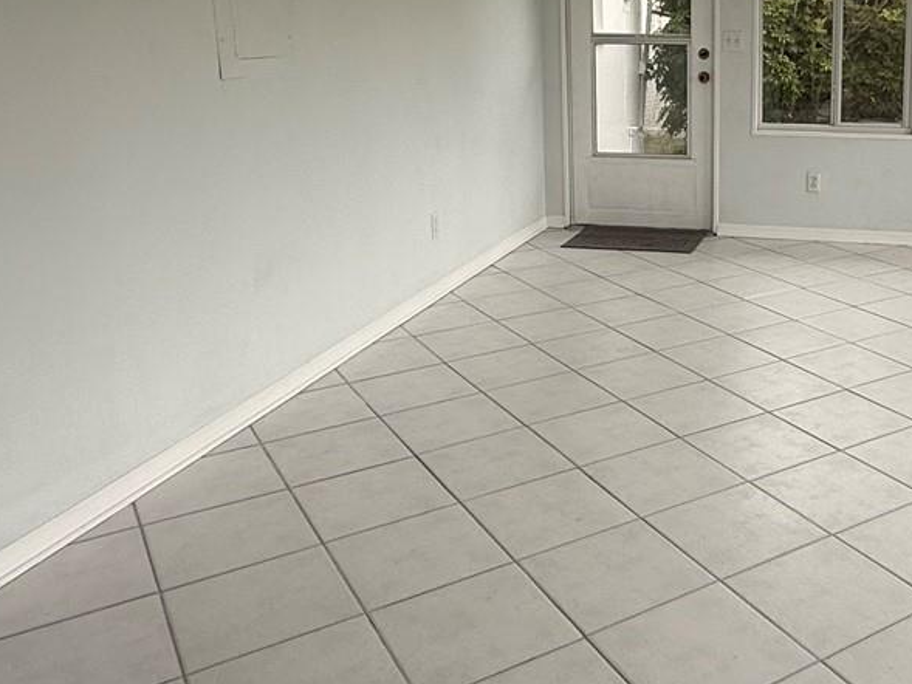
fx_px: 1001
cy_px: 190
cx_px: 746
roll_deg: -0.4
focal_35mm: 38
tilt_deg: -10.9
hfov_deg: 46.1
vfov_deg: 37.0
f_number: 2.2
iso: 50
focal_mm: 2.22
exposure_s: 1/357
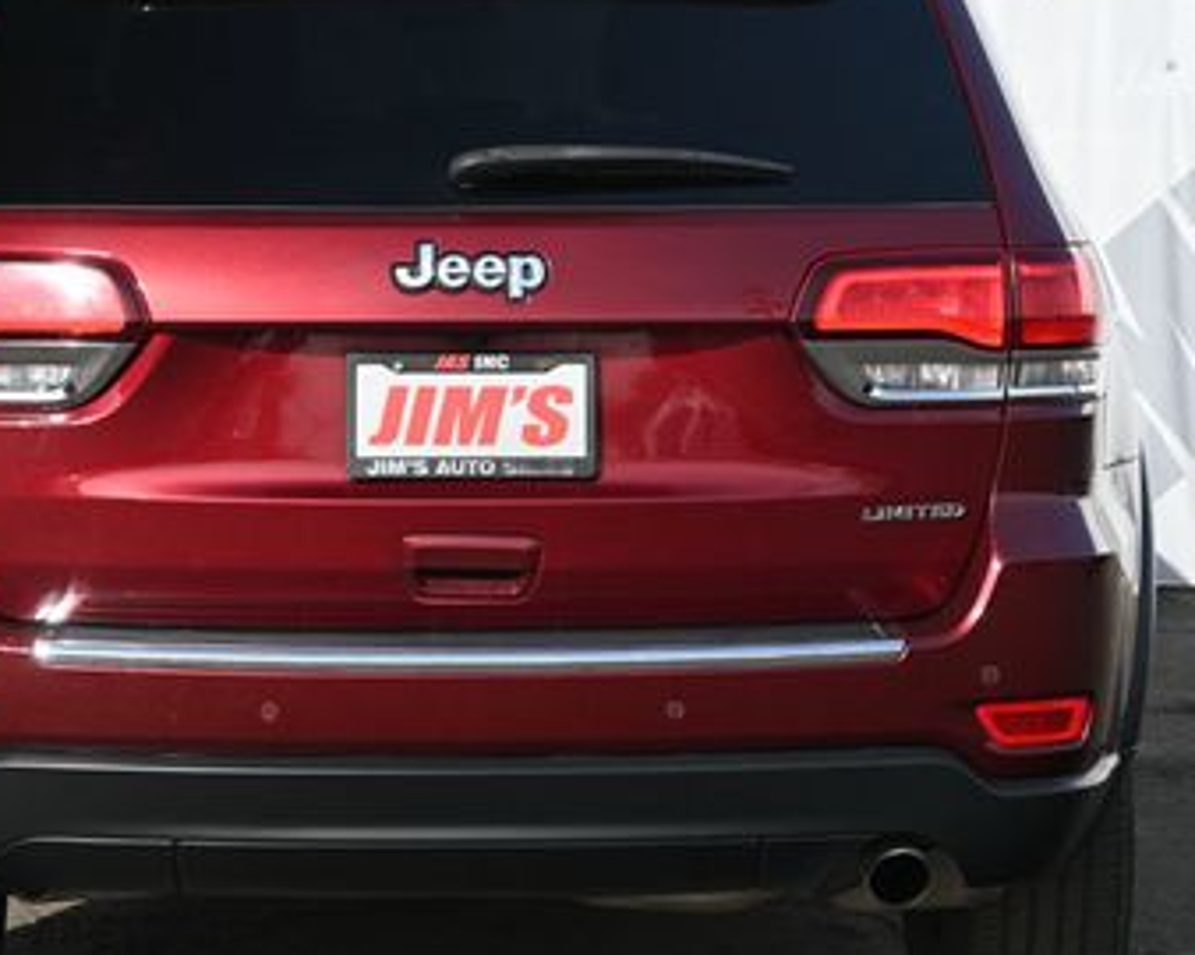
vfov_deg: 13.7
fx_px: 3959
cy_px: 424
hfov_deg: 17.1
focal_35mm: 112
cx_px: 460
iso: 140
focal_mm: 42
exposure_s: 1/250
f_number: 5.6
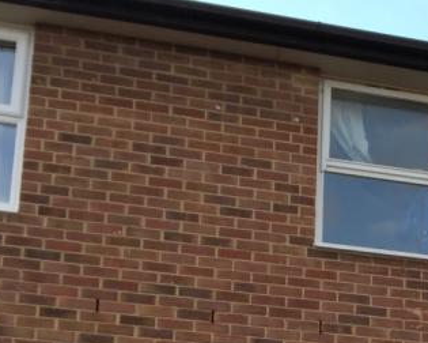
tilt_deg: +14.7
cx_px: 546
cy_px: 457
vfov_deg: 15.8
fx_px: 1165
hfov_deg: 19.3
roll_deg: +0.5
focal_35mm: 92
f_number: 2.2
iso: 32
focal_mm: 4.15
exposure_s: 1/162
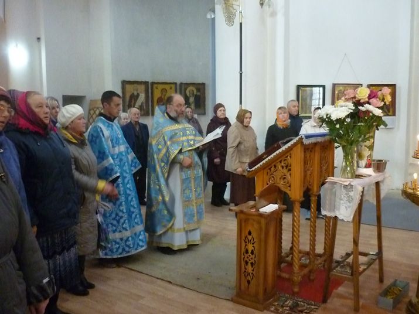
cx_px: 210
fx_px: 399
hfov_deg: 55.4
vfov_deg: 42.9
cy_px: 157
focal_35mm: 33
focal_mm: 5.5
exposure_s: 1/50
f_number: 2.8
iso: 1600
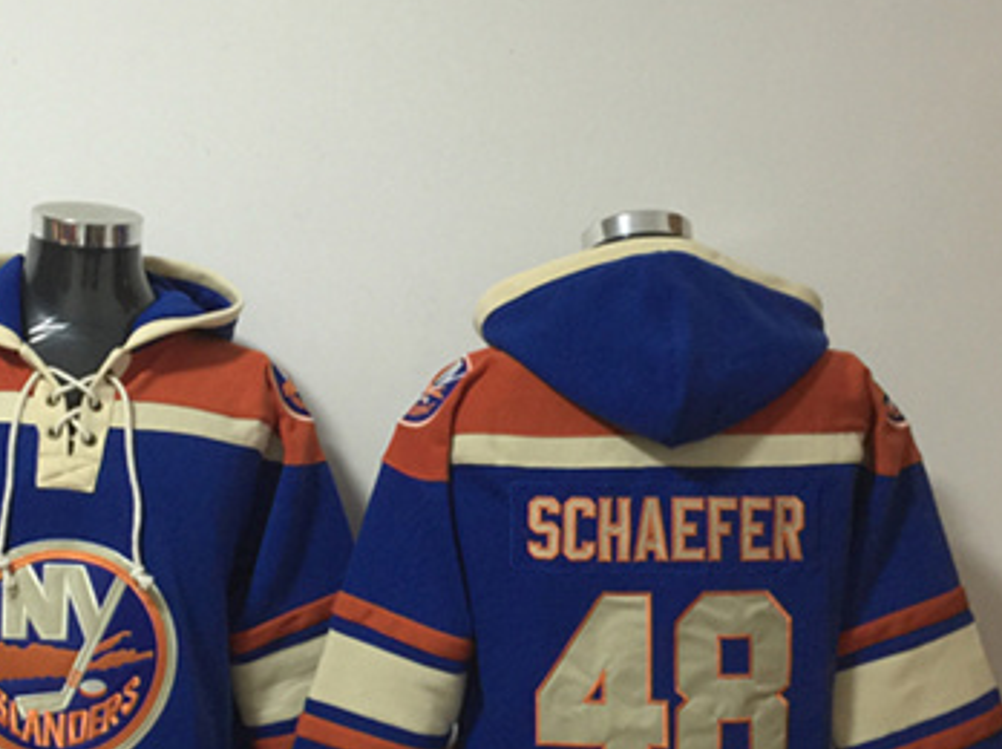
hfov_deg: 37.8
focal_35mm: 50
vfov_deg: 28.9
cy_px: 462
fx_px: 1445
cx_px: 337
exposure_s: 1/10
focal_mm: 4.15
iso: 125
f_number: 2.2
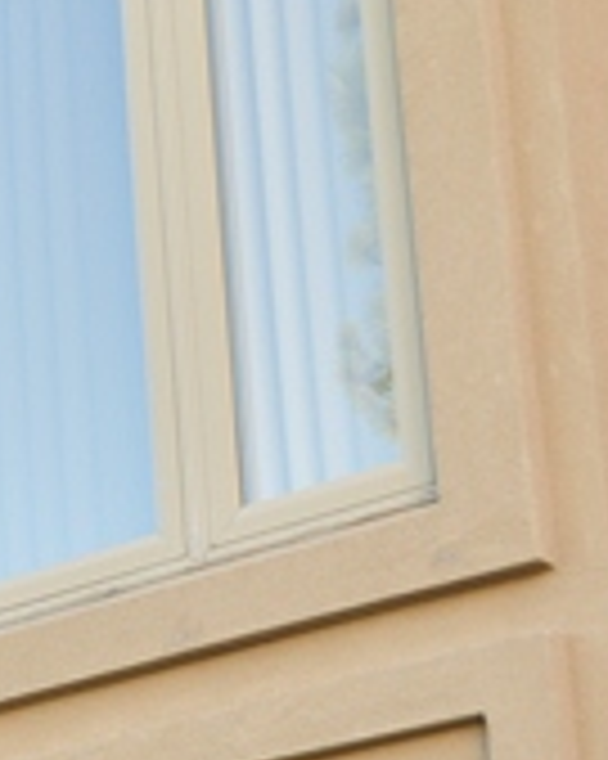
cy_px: 573
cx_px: -829
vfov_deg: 13.4
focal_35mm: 144
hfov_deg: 9.6
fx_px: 3237
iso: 200
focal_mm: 27
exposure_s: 1/125
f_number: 5.6
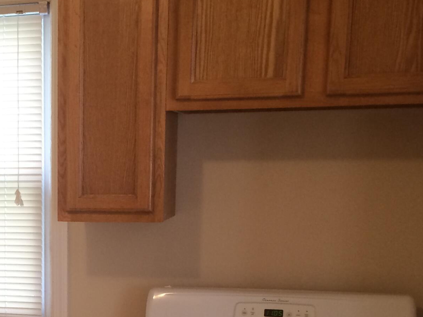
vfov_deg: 19.0
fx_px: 916
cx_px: 12
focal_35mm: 75
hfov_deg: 24.9
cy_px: 335
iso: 64
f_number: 2.2
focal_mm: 4.12
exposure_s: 1/30
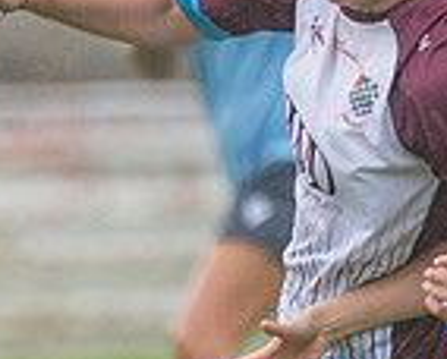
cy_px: 600
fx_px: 41505
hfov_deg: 0.6
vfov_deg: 0.5
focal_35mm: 3133
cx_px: 164
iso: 220
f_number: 2.8
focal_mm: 270
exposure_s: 1/1600
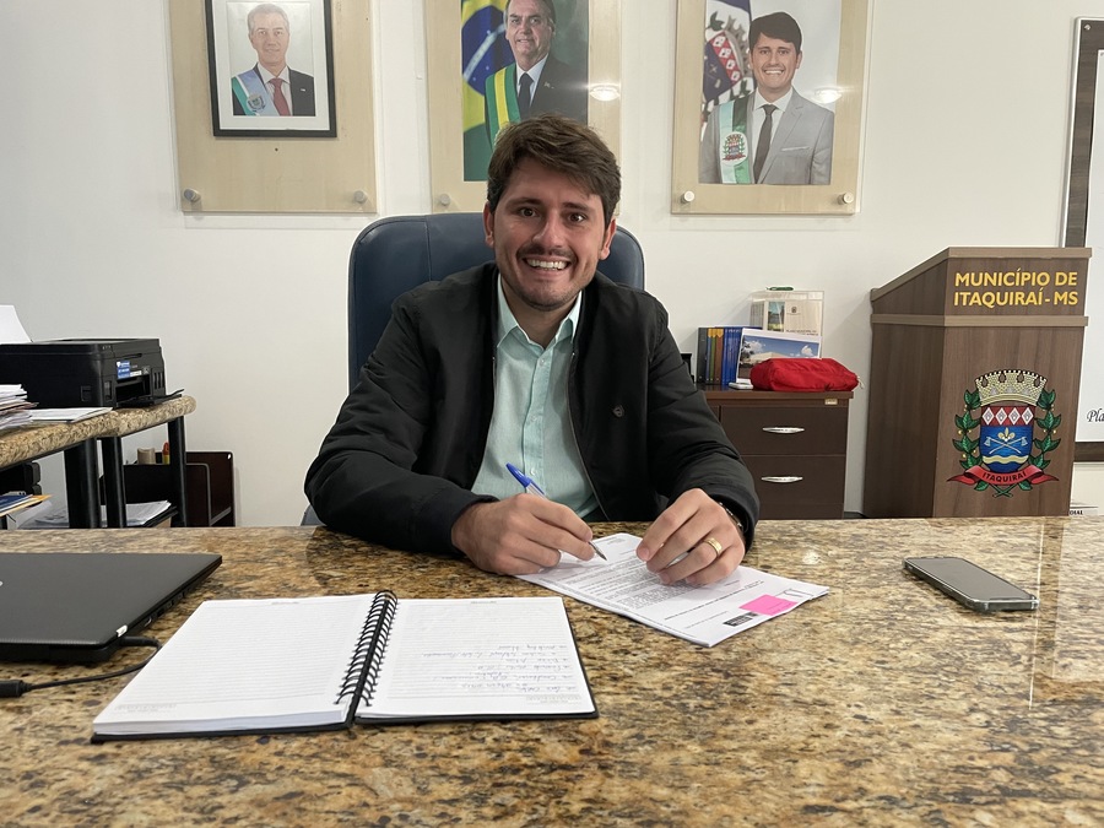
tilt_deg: -8.0
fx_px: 829
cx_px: 552
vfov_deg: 53.1
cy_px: 414
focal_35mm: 26
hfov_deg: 67.3
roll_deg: +0.0
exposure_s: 1/60
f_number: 1.6
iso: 320
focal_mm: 4.2
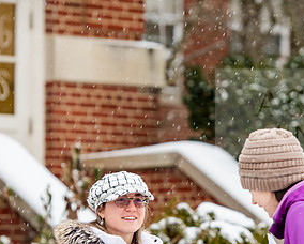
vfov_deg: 5.8
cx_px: 183
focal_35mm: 268
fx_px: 2415
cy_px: 199
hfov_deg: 7.2
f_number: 3.5
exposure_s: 1/200
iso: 500
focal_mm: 140
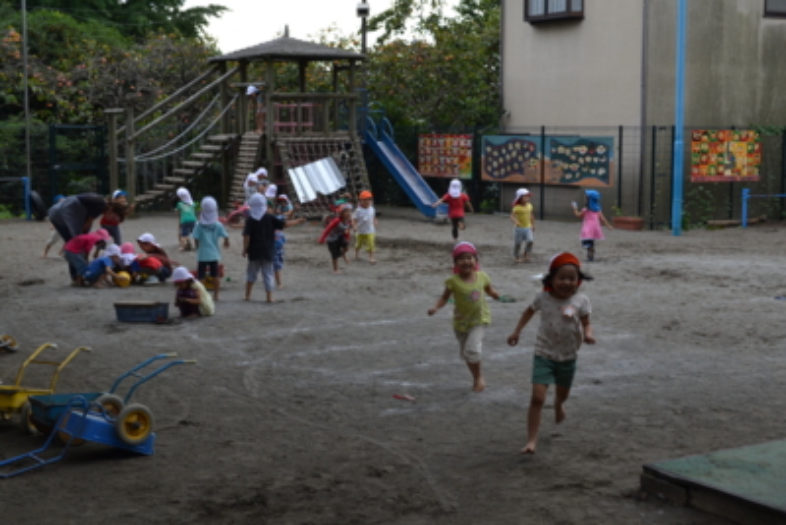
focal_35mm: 54
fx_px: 1179
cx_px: 393
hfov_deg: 36.9
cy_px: 262
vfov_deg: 25.1
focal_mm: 36
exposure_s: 1/125
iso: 100
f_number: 5.6
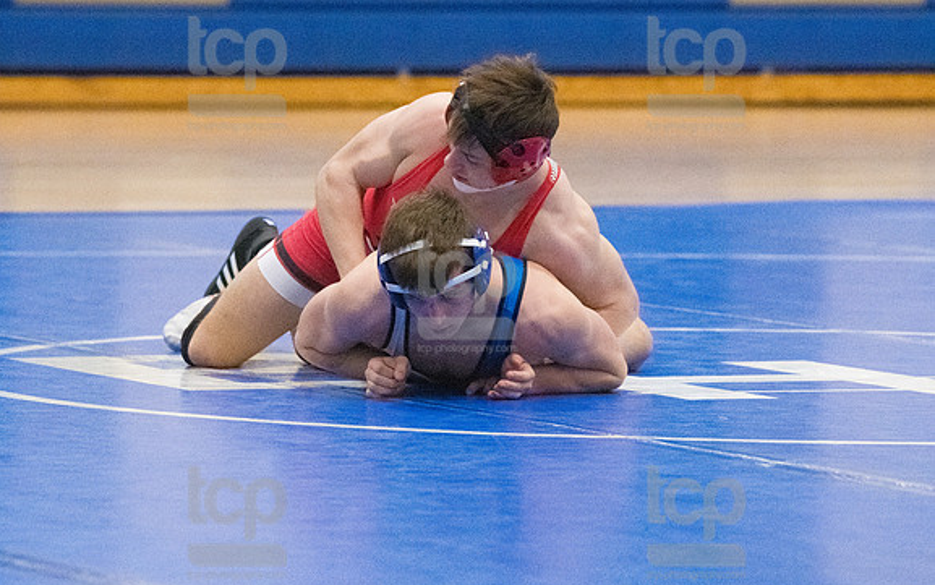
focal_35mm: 299
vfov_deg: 4.4
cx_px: 467
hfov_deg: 7.0
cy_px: 297
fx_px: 7621
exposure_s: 1/1600
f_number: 4.5
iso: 10000
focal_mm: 195
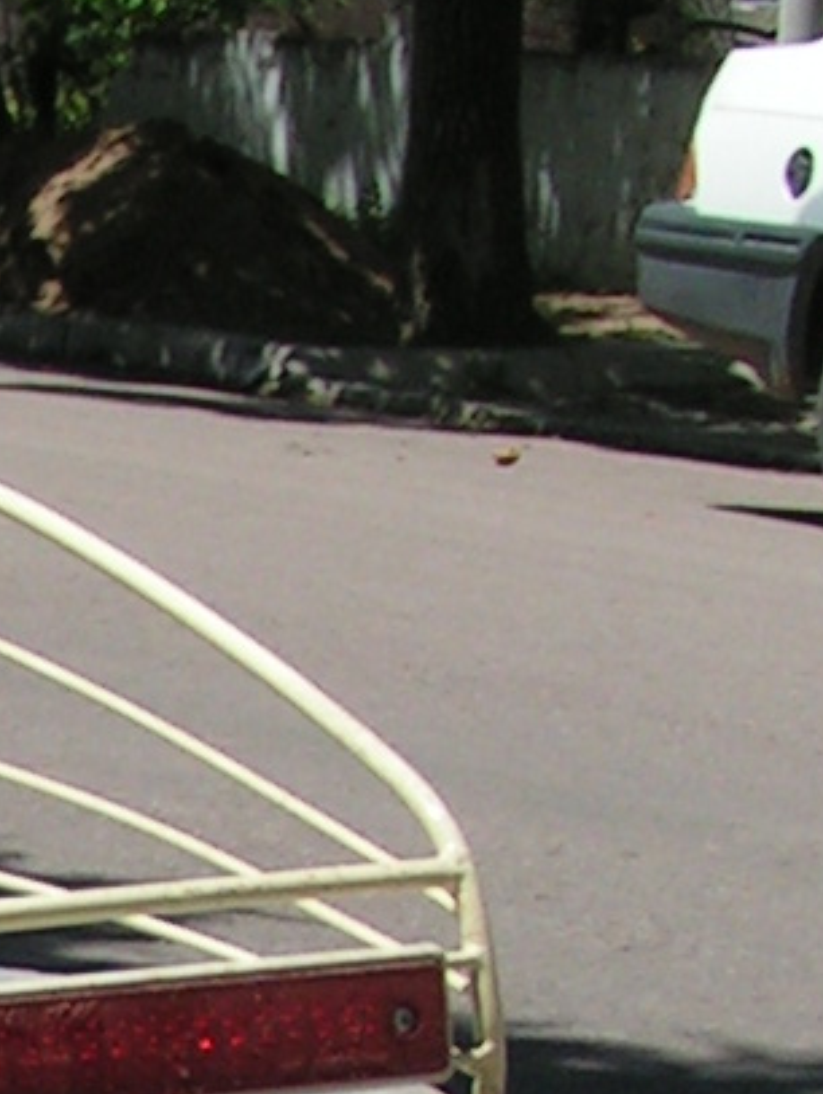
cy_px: 1425
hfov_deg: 7.5
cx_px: -732
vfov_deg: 10.1
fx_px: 6045
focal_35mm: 191
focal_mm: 5.8
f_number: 6.3
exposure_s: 1/500
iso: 50
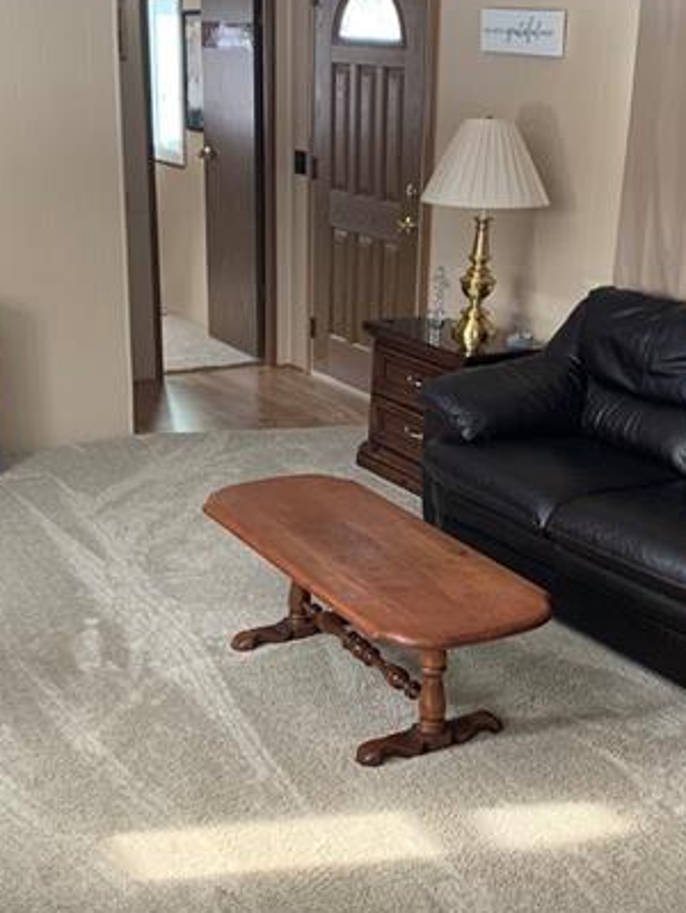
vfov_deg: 38.1
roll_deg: -0.8
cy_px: 522
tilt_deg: -20.3
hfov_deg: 29.2
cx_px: 350
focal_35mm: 50
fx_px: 1319
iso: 100
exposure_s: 1/79
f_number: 1.8
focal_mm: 4.25
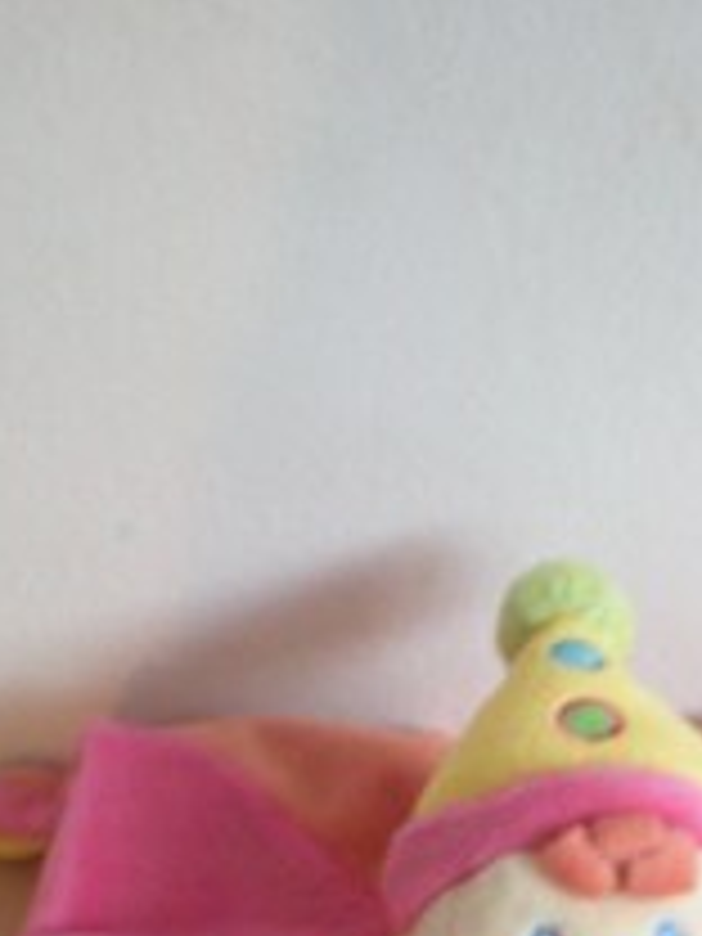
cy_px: 950
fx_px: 2569
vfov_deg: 20.0
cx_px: 616
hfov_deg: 15.4
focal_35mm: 95
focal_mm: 6.3
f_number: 3.1
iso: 381
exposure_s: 1/8
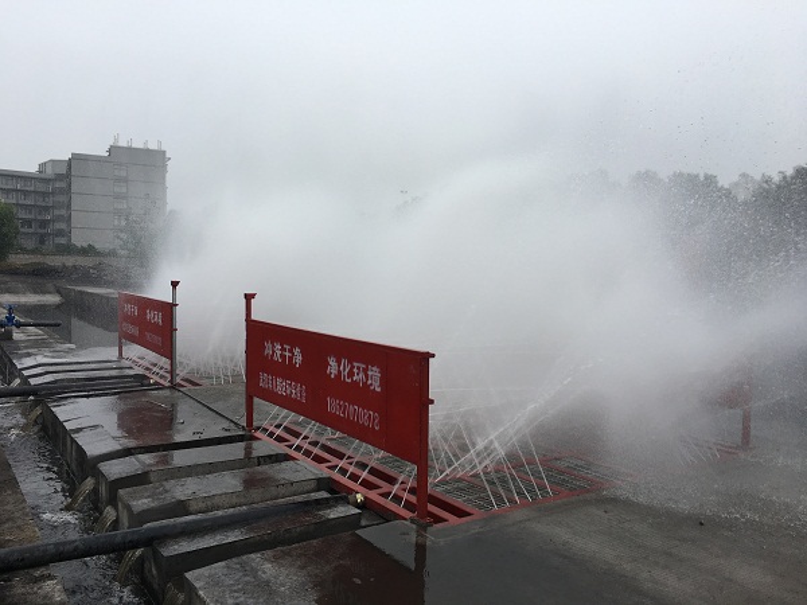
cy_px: 302
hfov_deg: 61.7
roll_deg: -0.7
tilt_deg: -2.8
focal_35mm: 29
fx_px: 676
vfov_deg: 48.2
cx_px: 404
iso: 25
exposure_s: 1/549
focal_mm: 4.15
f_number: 2.2
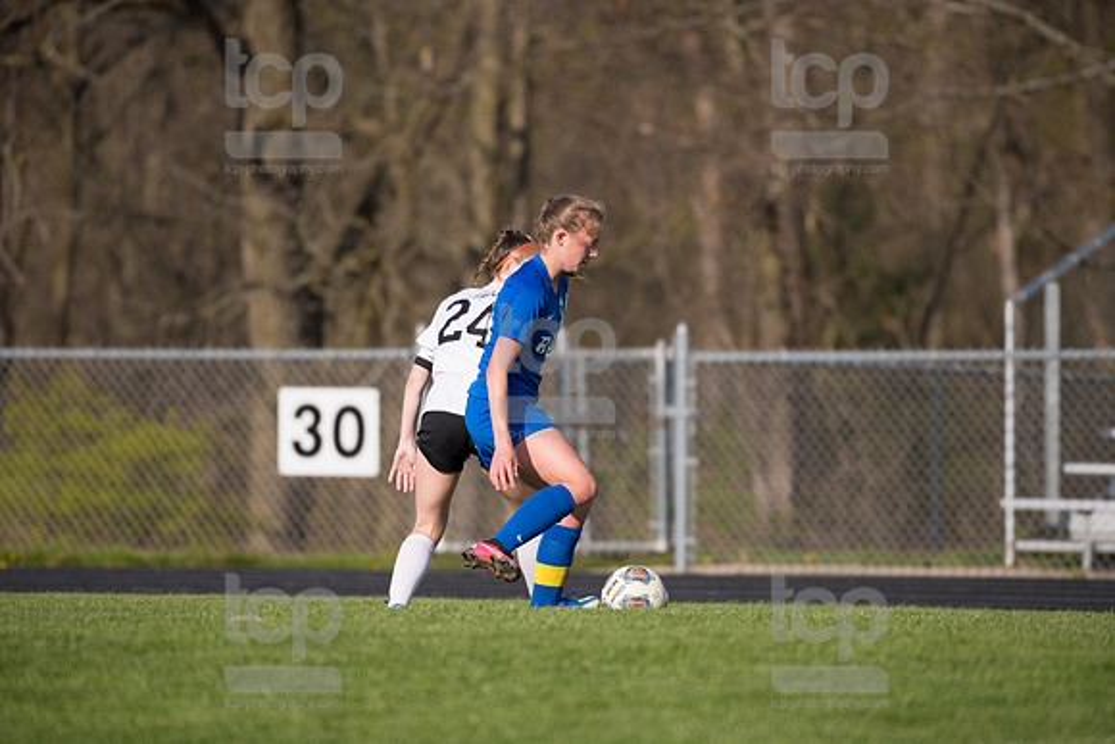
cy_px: 372
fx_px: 14250
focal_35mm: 460
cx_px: 558
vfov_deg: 3.0
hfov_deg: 4.5
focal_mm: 460
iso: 250
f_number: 5.6
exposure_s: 1/1600
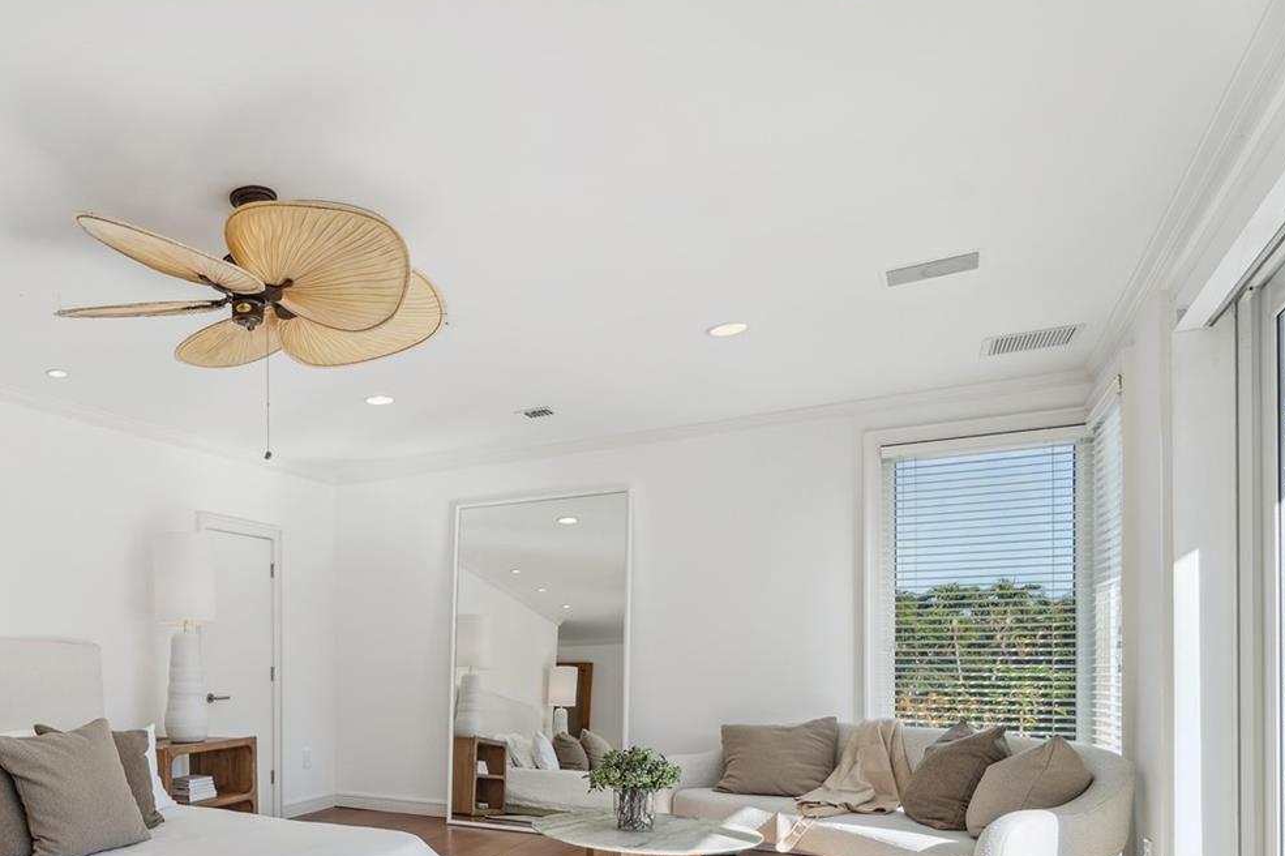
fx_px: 928
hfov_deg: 63.2
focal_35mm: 26
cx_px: 249
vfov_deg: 47.3
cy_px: 662
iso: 400
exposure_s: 1/80
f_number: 8
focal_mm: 16
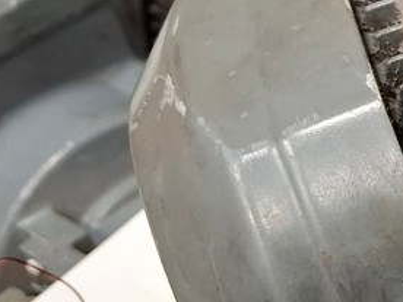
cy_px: 71
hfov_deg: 15.2
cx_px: 845
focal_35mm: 100
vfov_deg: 14.7
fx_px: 1164
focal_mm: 5.54
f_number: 1.8
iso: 400
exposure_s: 1/33
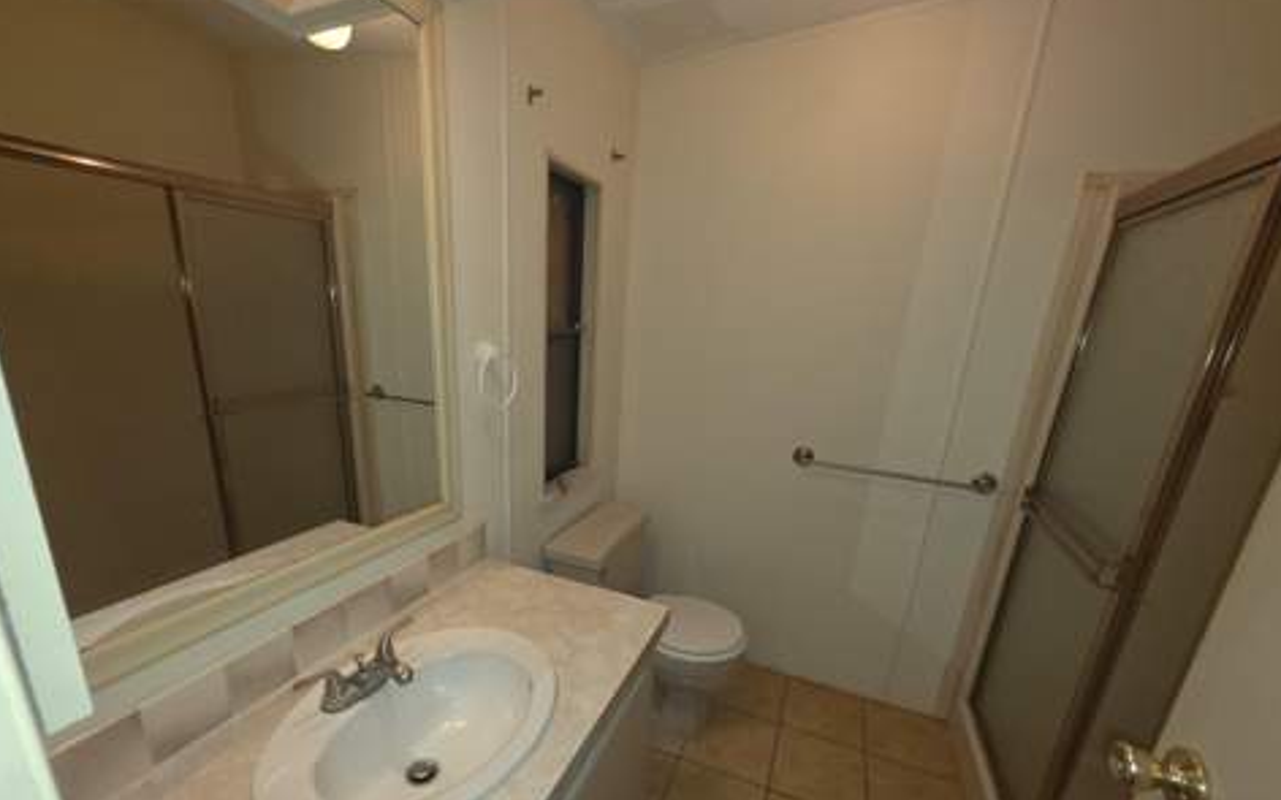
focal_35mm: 14
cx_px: 640
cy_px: 468
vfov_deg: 78.0
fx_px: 489
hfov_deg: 105.3
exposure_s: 1/60
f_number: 1.9
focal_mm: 2.2
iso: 160
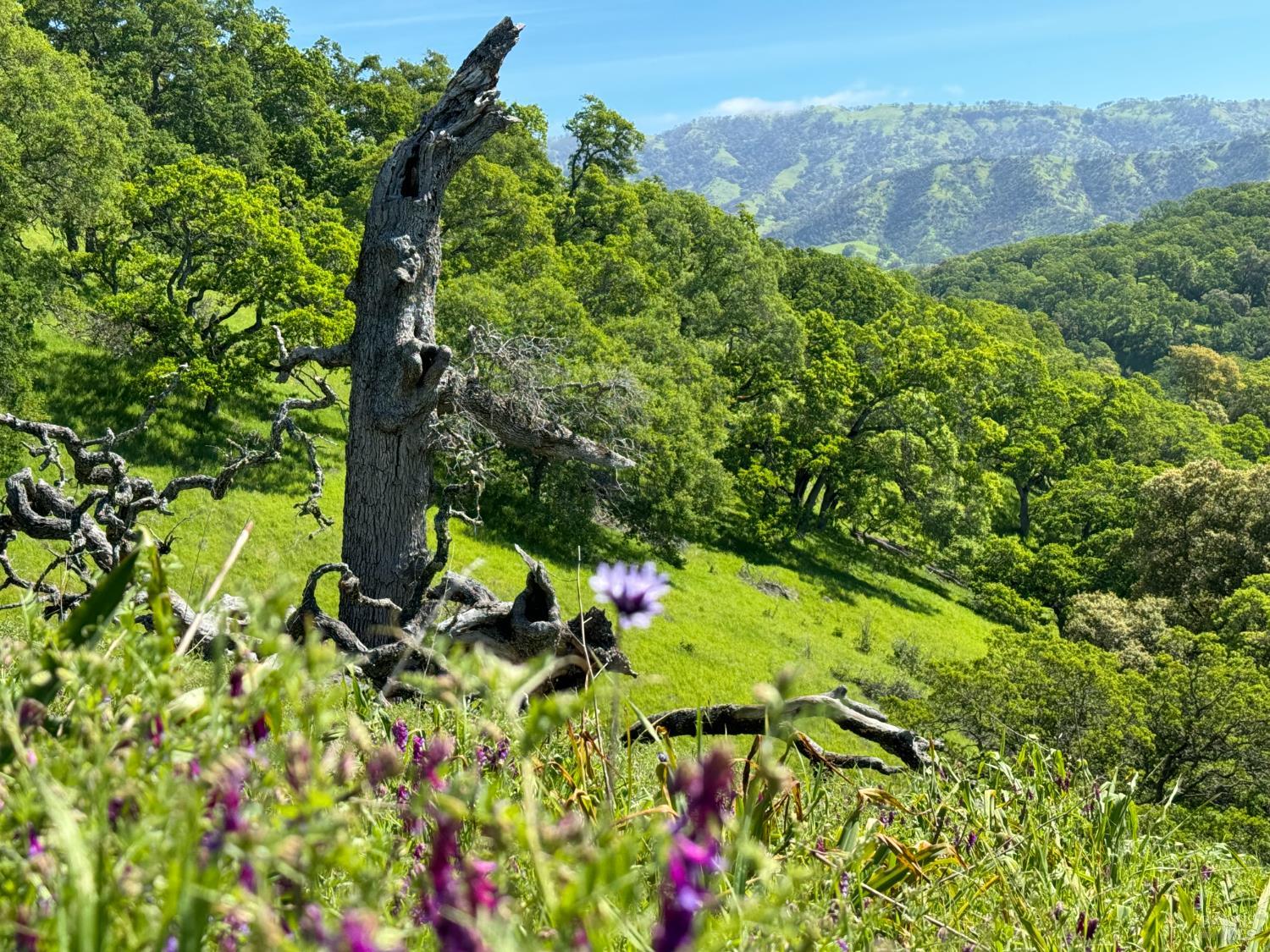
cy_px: 476
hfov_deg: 39.7
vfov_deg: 30.3
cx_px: 635
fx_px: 1761
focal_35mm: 48
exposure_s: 1/1869
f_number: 1.78
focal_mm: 6.86
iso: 64
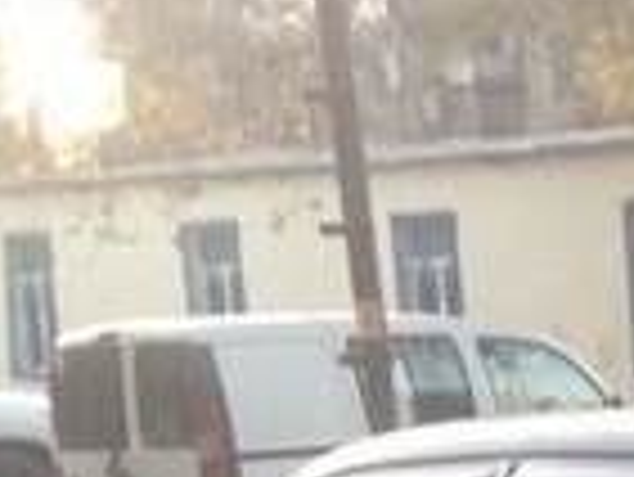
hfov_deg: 11.7
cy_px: 1006
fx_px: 2823
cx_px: 1187
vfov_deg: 9.0
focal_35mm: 154
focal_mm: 4.12
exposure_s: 1/30
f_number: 2.4
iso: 50
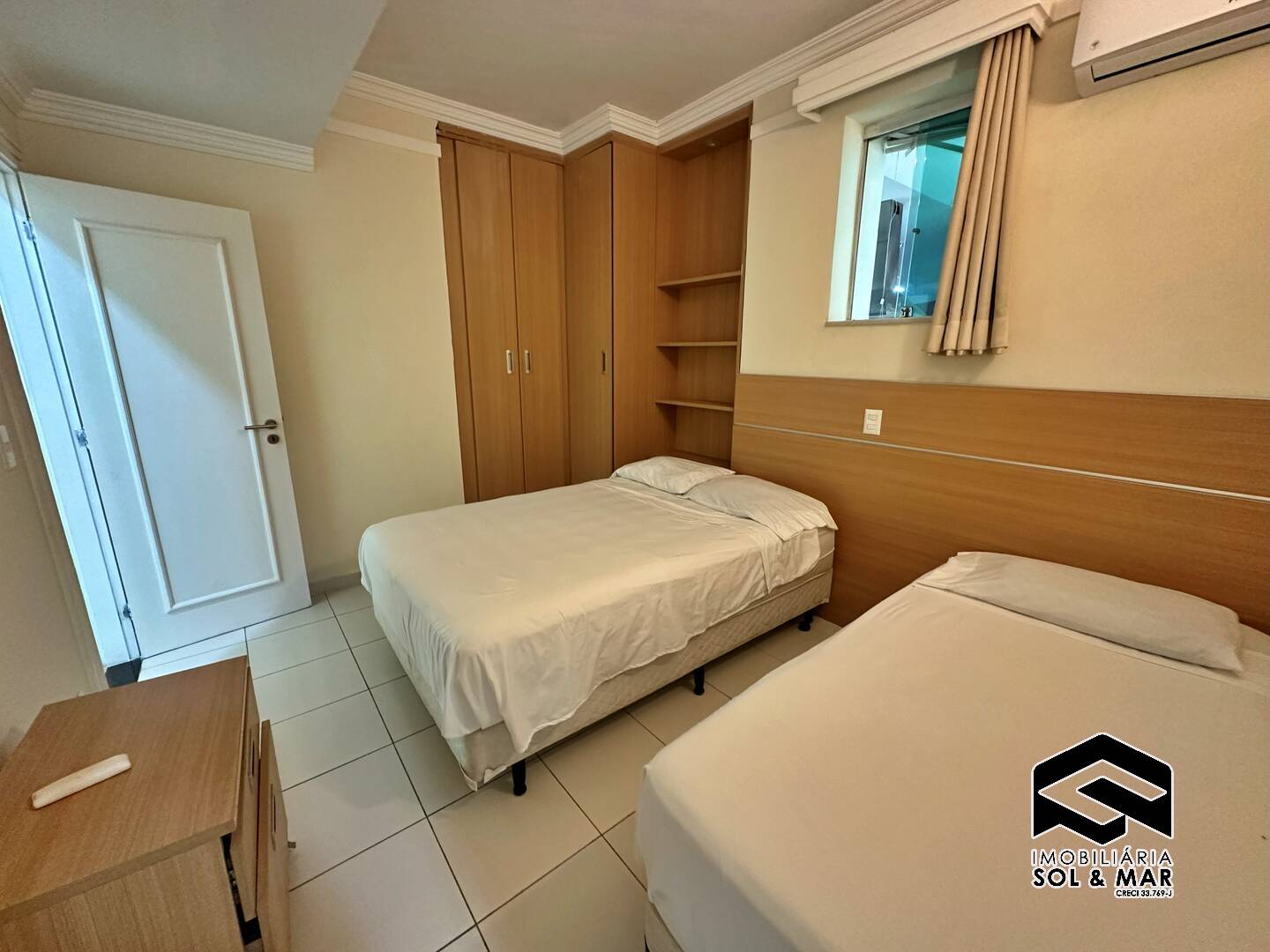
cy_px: 476
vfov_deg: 85.7
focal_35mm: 14
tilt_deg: -14.2
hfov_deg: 102.1
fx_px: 514
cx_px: 635
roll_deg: -1.0
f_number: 2.2
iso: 500
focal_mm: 2.22
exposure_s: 1/60
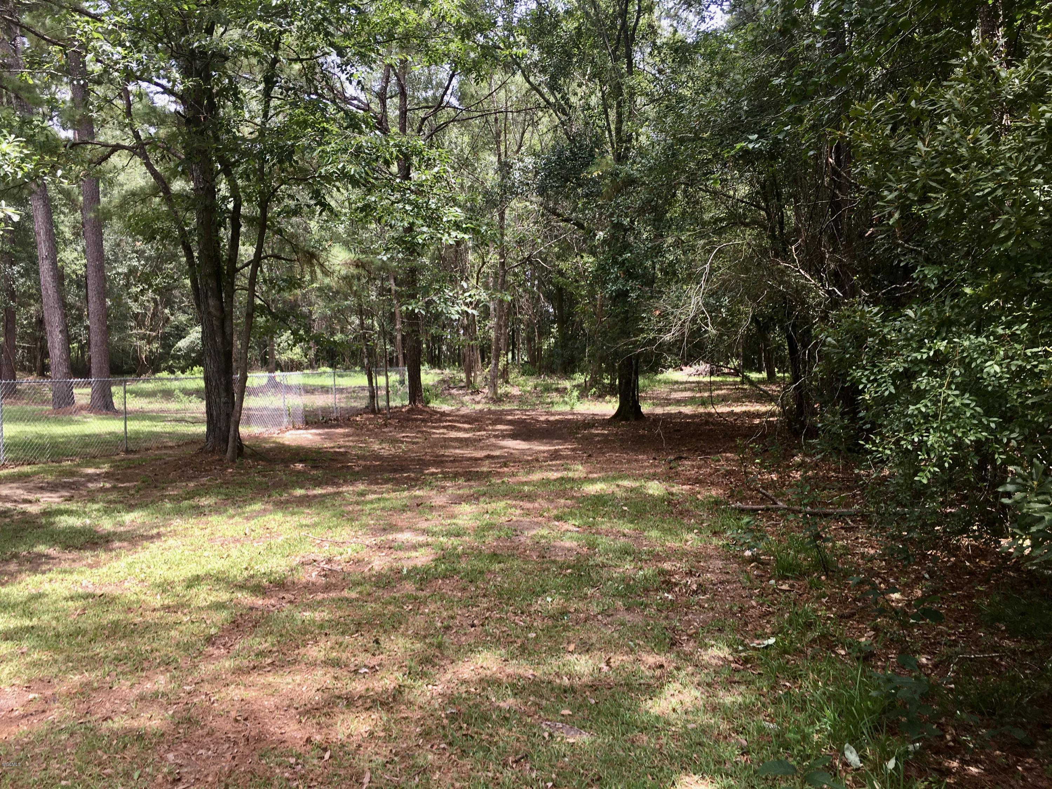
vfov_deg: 48.2
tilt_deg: -1.3
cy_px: 394
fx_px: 881
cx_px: 526
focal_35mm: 29
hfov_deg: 61.7
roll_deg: -0.1
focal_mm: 4.15
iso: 25
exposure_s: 1/189
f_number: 2.2
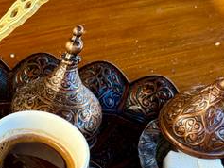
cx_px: -21
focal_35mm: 79
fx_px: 511
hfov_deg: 23.2
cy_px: 142
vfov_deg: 18.5
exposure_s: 1/152
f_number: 1.6
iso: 125
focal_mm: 5.96
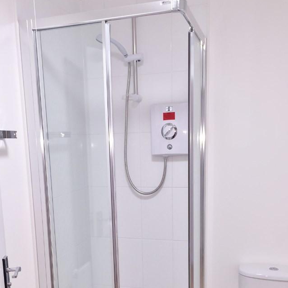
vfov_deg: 39.7
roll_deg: +0.7
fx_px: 386
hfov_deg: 40.8
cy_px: 218
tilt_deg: -9.5
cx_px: 123
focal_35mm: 41
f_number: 2.2
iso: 32
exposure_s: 1/33
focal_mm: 4.15
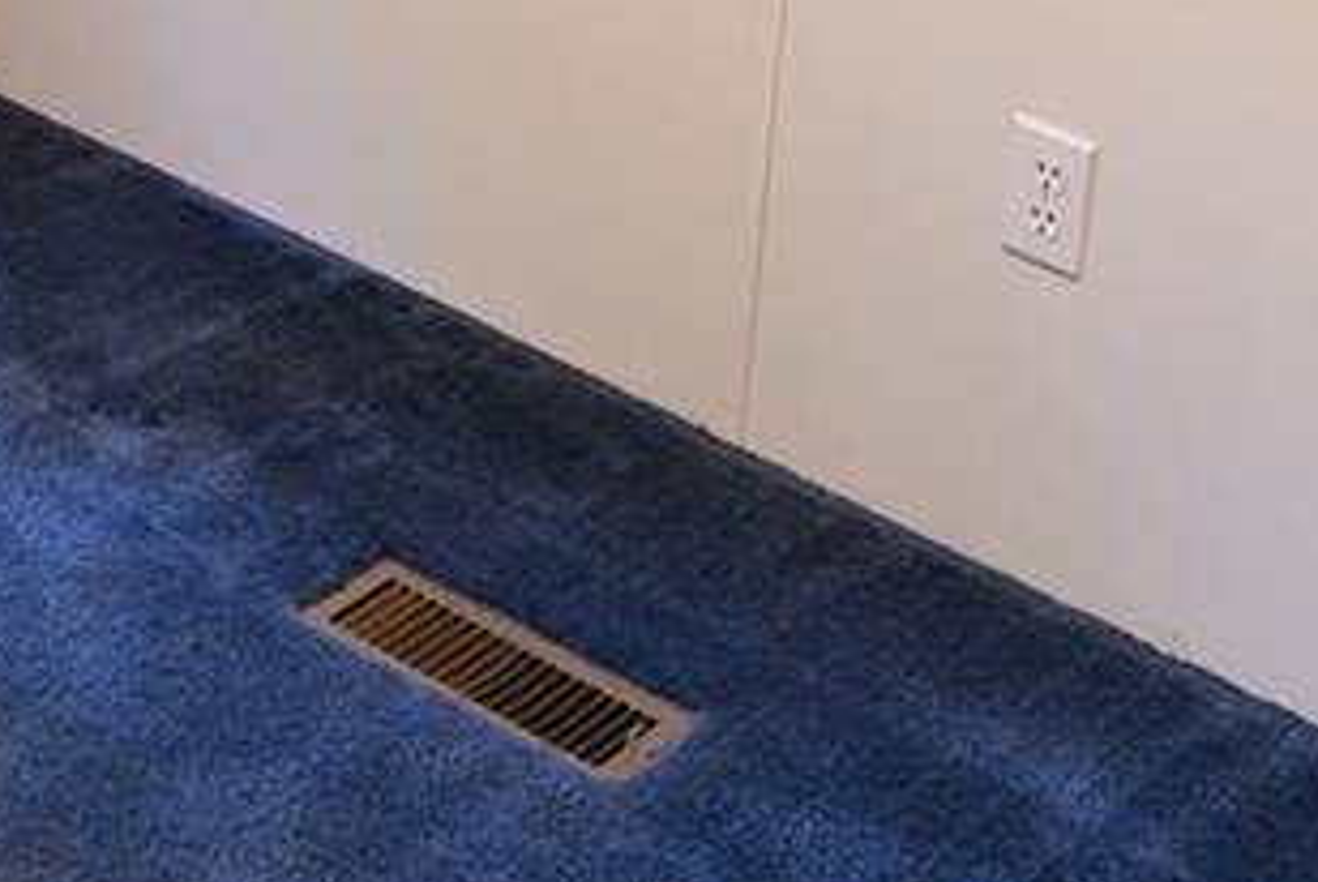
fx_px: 3408
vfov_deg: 12.2
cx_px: -300
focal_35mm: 93
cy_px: -1130
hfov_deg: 20.4
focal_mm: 14
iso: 100
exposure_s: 1/4
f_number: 4
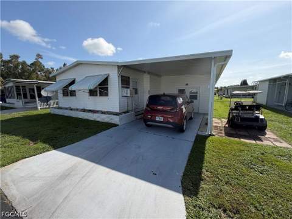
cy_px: 110
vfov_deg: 85.7
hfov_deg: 102.1
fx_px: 118
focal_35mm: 14
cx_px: 146
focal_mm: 2.22
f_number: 2.2
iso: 20
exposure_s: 1/914
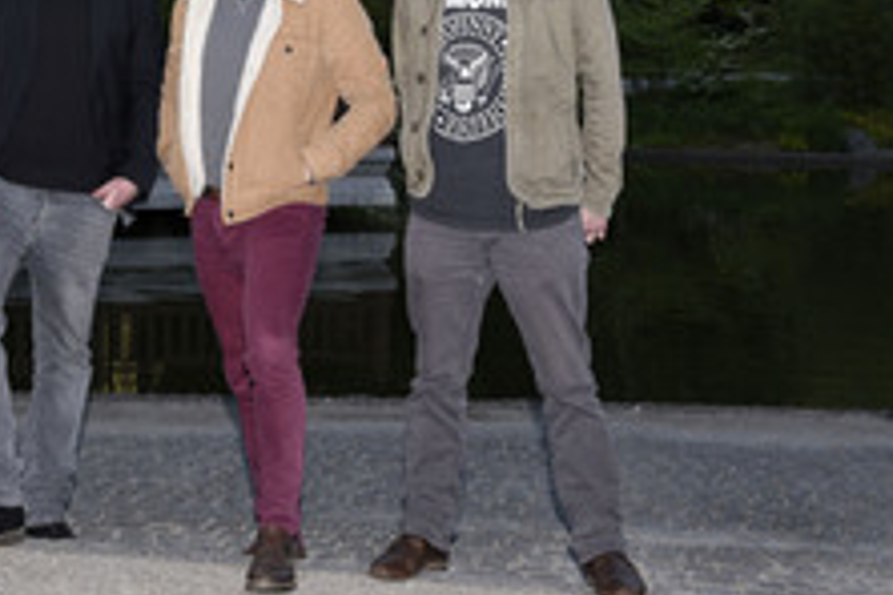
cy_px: 8
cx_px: 207
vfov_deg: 20.9
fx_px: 1563
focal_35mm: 63
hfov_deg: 31.2
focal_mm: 31
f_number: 10
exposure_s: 1/80
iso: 400
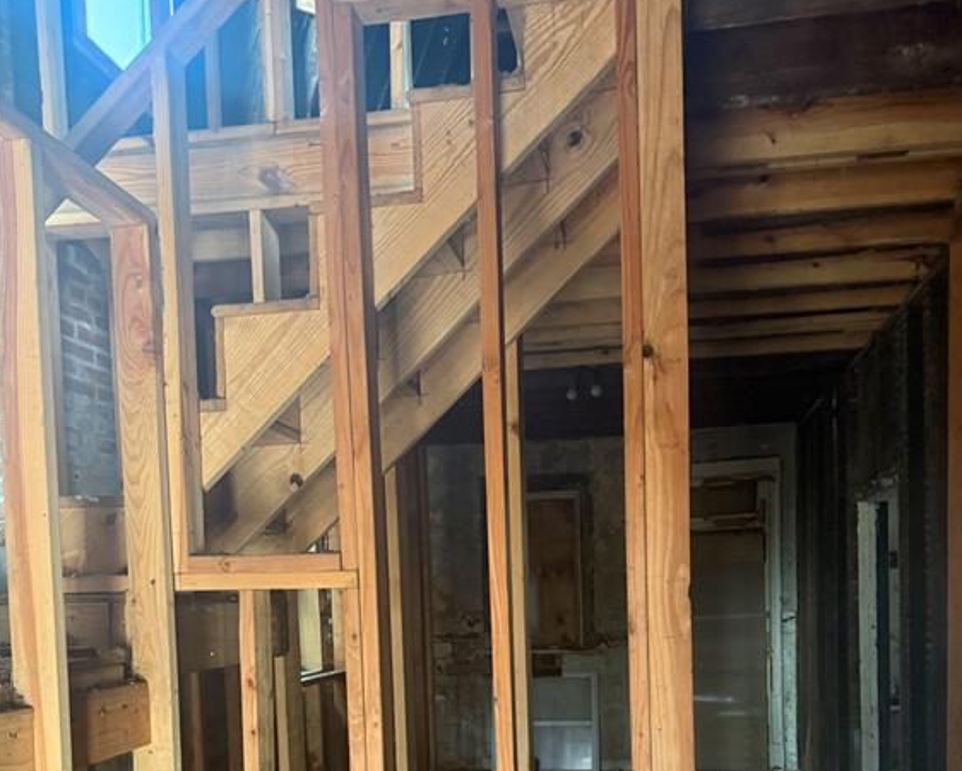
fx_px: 911
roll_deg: +3.8
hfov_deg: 55.6
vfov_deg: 43.1
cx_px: 484
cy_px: 646
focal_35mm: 32
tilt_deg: -2.5
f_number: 1.78
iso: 500
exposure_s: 1/60
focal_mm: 6.76
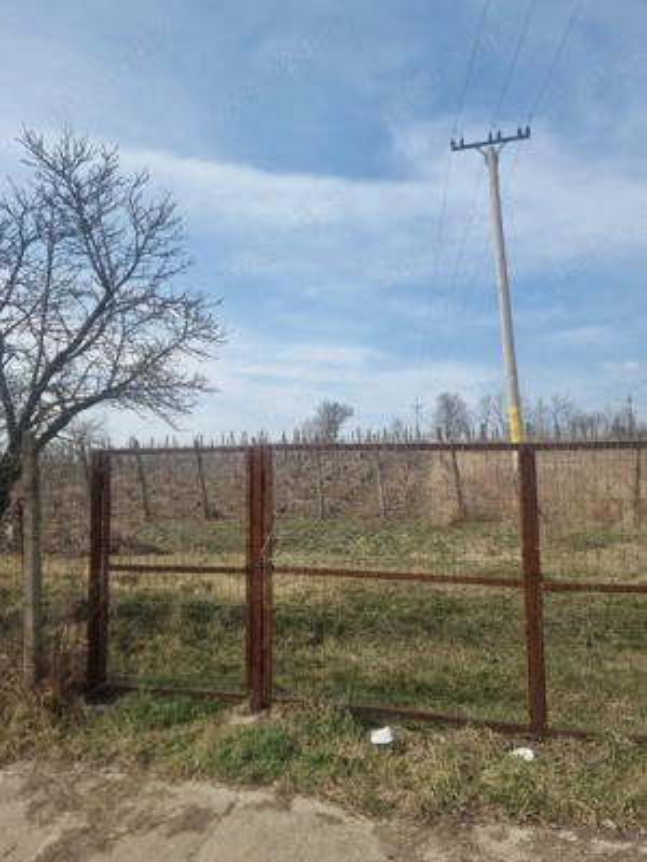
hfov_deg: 56.8
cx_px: 324
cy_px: 431
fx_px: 598
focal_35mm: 24
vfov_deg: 71.6
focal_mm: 6.7
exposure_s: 1/833
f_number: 1.8
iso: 50
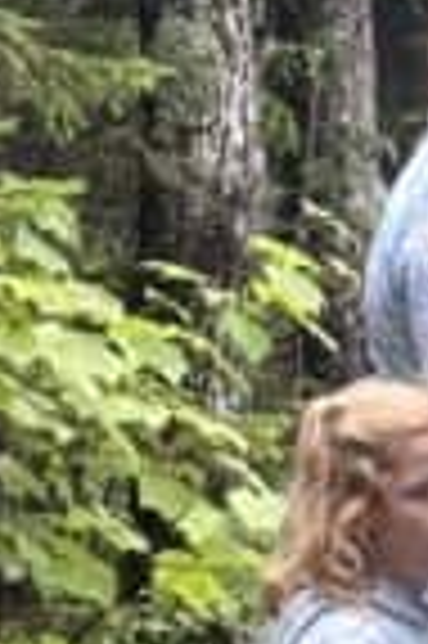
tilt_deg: +0.5
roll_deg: +1.8
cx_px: 752
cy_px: 122
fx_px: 6399
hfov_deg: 3.8
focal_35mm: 358
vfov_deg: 5.8
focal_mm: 6.76
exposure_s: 1/102
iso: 125
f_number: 1.78
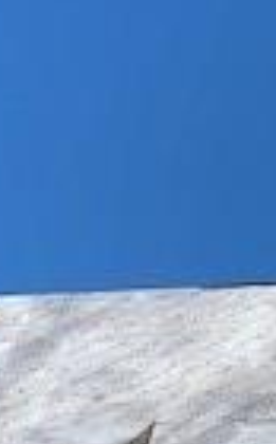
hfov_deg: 10.1
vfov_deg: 14.6
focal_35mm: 126
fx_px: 1523
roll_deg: +0.1
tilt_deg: +10.2
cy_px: 799
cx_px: 358
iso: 25
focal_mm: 4.25
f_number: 1.8
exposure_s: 1/1689
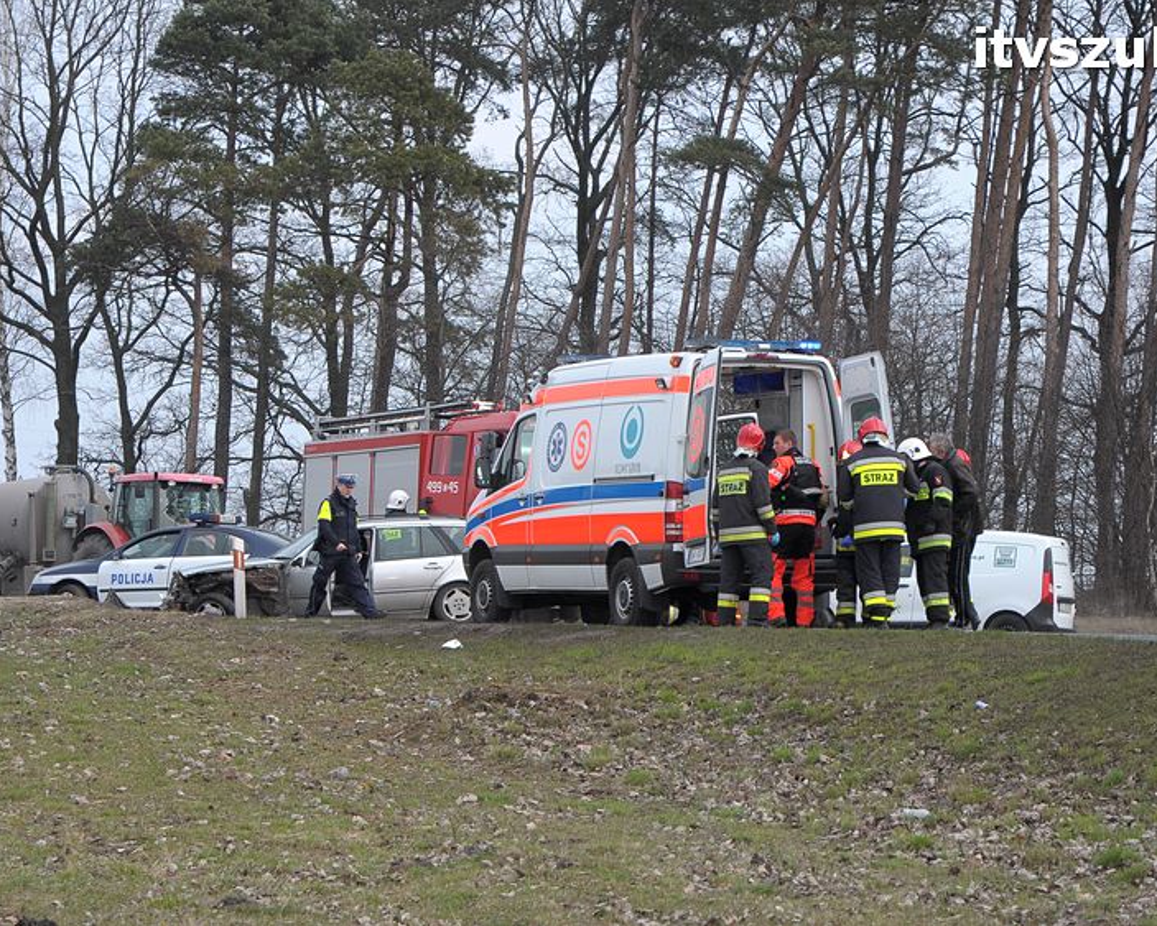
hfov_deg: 16.1
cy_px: 463
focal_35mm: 119
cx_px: 645
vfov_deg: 13.0
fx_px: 4077
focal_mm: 70
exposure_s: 1/1000
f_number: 8
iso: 500
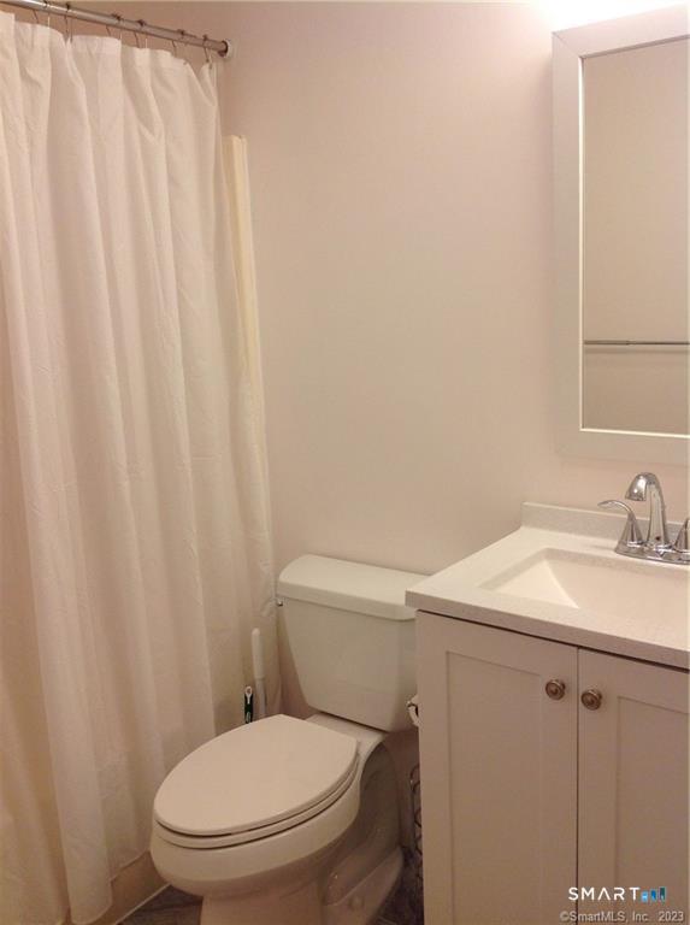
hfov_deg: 40.6
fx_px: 933
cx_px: 345
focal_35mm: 35
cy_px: 462
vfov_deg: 52.7
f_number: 2.4
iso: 80
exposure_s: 1/120
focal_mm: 4.28
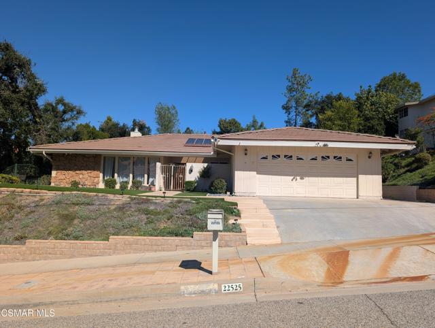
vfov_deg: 56.9
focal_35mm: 24
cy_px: 164
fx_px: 302
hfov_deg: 71.5
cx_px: 218
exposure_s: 1/1938
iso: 22
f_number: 1.68
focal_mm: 6.9
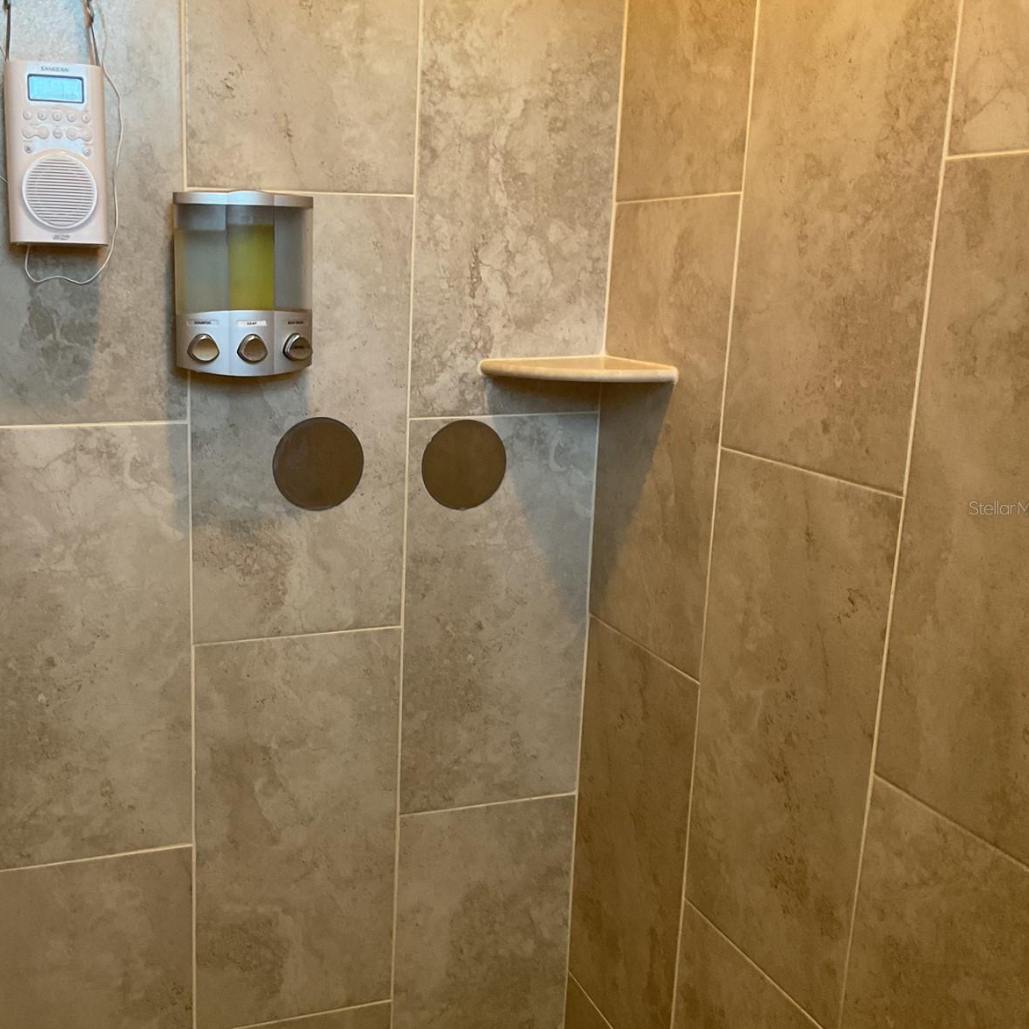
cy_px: 507
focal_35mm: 35
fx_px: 1177
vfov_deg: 47.2
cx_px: 349
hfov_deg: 46.5
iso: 125
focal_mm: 3
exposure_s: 1/60
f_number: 1.8
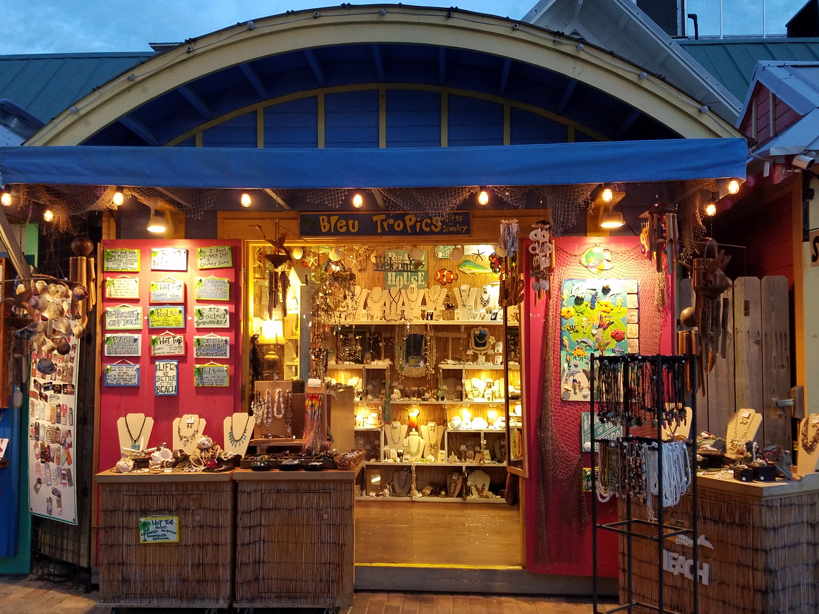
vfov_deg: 53.1
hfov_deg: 67.3
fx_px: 615
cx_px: 410
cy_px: 307
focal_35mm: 26
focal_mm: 4.2
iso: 160
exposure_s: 1/30
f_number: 1.7
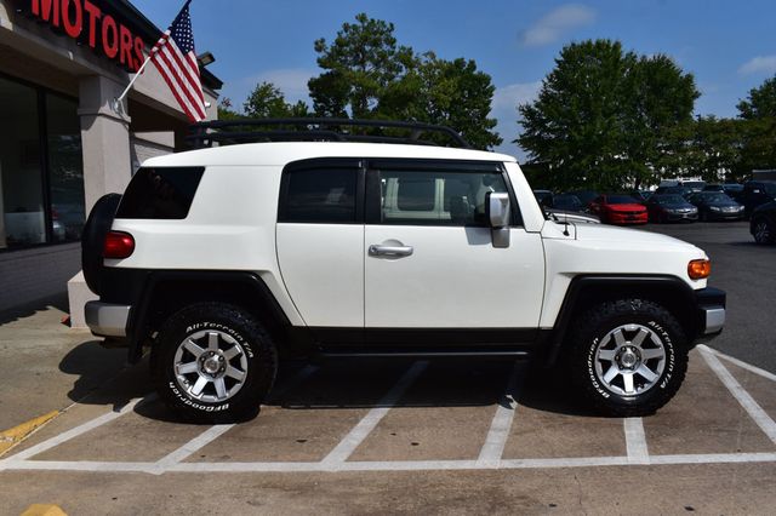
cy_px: 258
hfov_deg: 62.0
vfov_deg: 43.6
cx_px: 388
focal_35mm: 30
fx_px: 646
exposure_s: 1/800
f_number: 13
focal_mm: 20
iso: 200
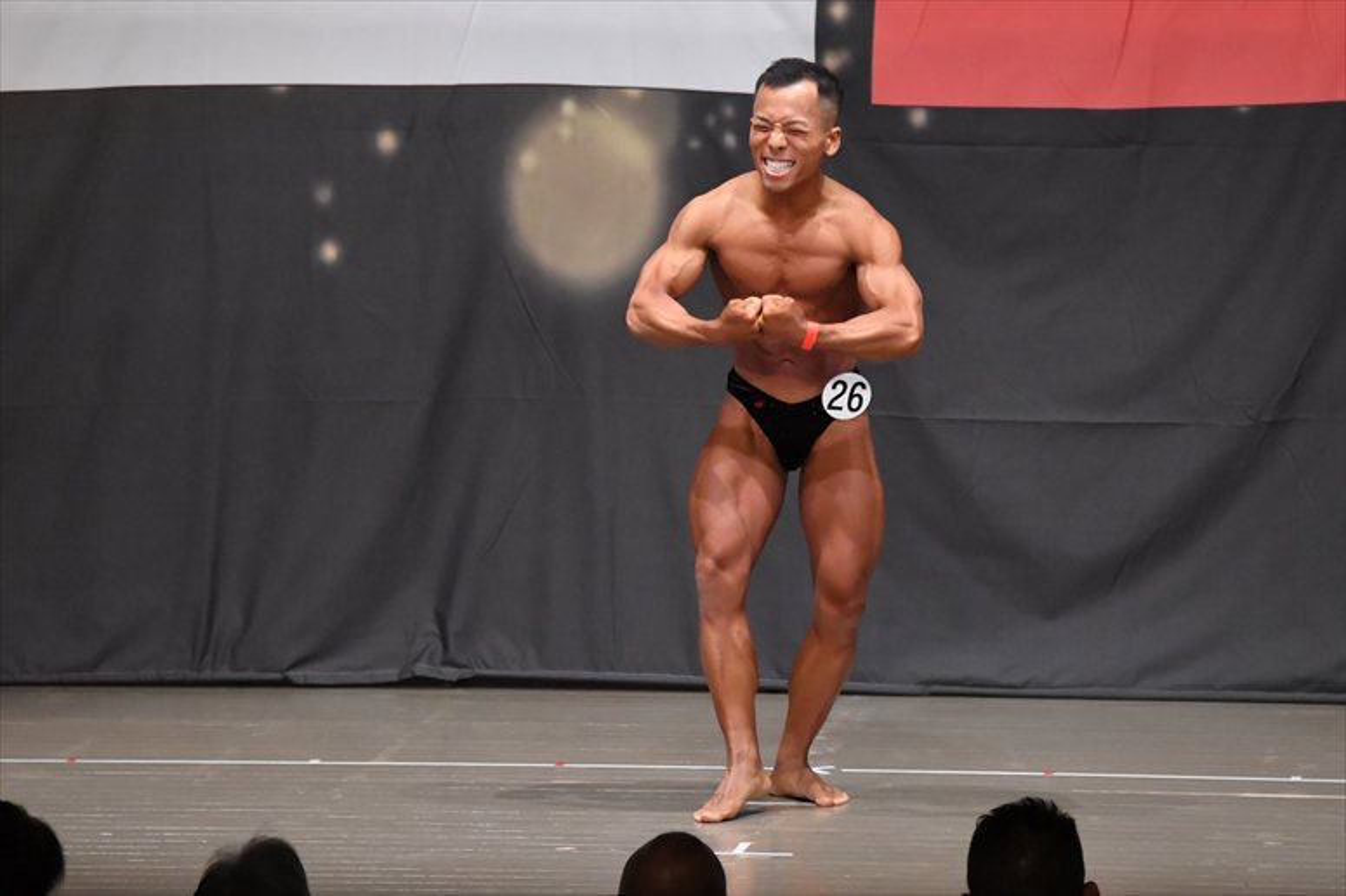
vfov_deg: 5.7
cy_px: 448
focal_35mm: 240
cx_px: 673
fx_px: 8969
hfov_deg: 8.6
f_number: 5.6
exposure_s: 1/400
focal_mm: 160
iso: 6400
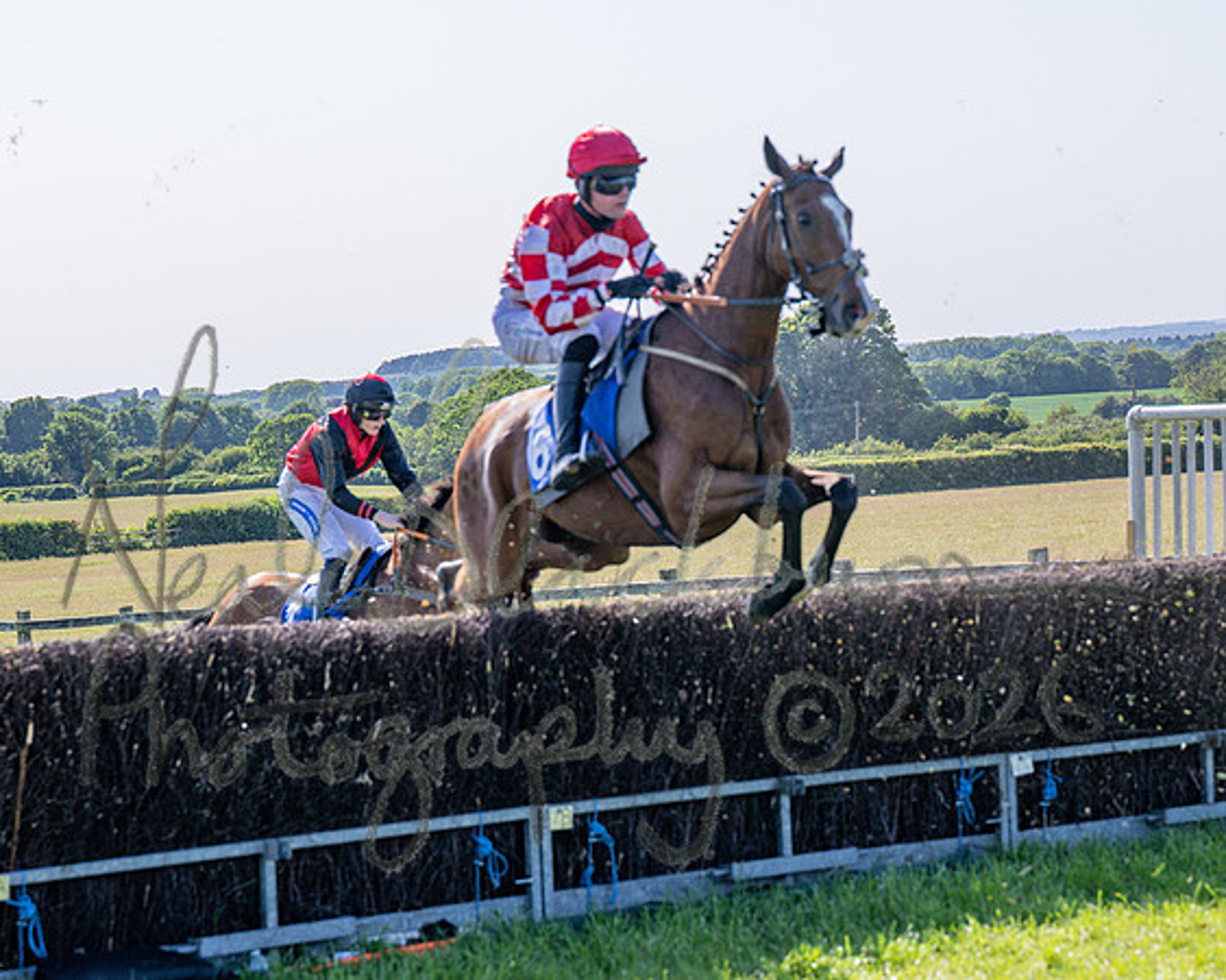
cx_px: 681
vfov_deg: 14.8
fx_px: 3782
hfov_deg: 18.4
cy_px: 487
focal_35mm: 104
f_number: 4
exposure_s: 1/2000
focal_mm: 70
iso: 200
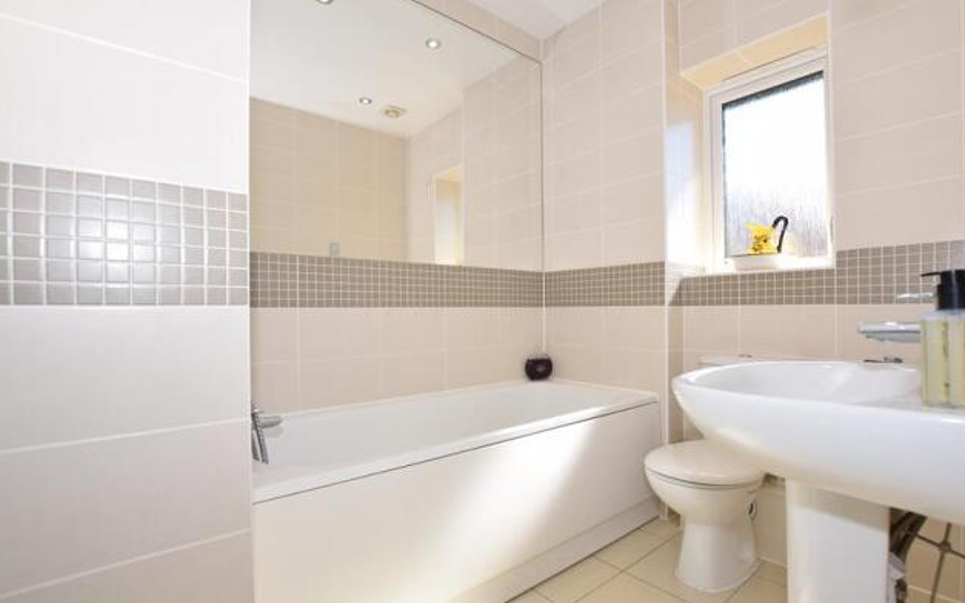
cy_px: 308
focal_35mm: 16
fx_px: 421
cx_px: 486
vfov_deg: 71.3
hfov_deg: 97.8
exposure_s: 1/125
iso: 200
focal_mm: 10
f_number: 5.6
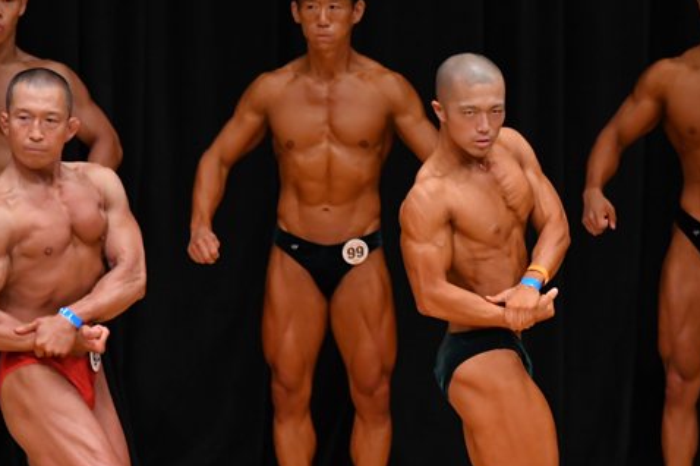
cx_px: 550
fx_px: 8977
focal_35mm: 462
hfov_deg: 4.5
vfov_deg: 3.0
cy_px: 343
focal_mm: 190
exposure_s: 1/400
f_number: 5.6
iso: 3200
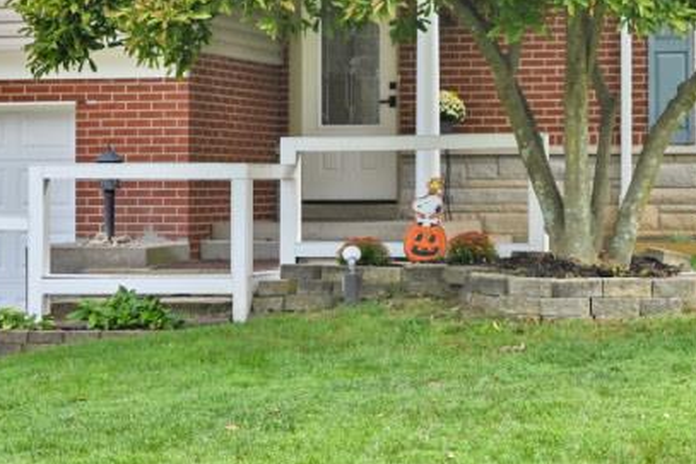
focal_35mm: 107
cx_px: 441
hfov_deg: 19.1
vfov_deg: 12.7
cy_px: 79
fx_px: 2068
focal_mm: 29
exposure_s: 1/320
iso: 100
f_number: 6.3
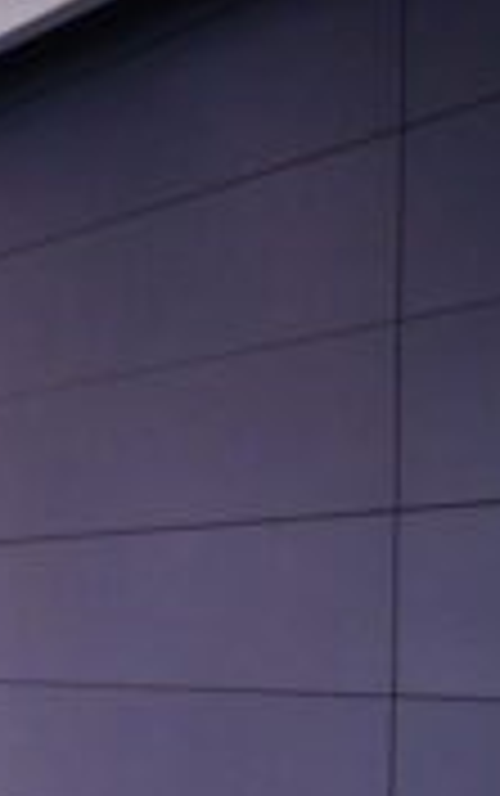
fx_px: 2305
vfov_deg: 18.5
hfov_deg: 10.0
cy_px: 967
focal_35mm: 106
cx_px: -892
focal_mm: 24
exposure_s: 1/160
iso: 4000
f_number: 5.6
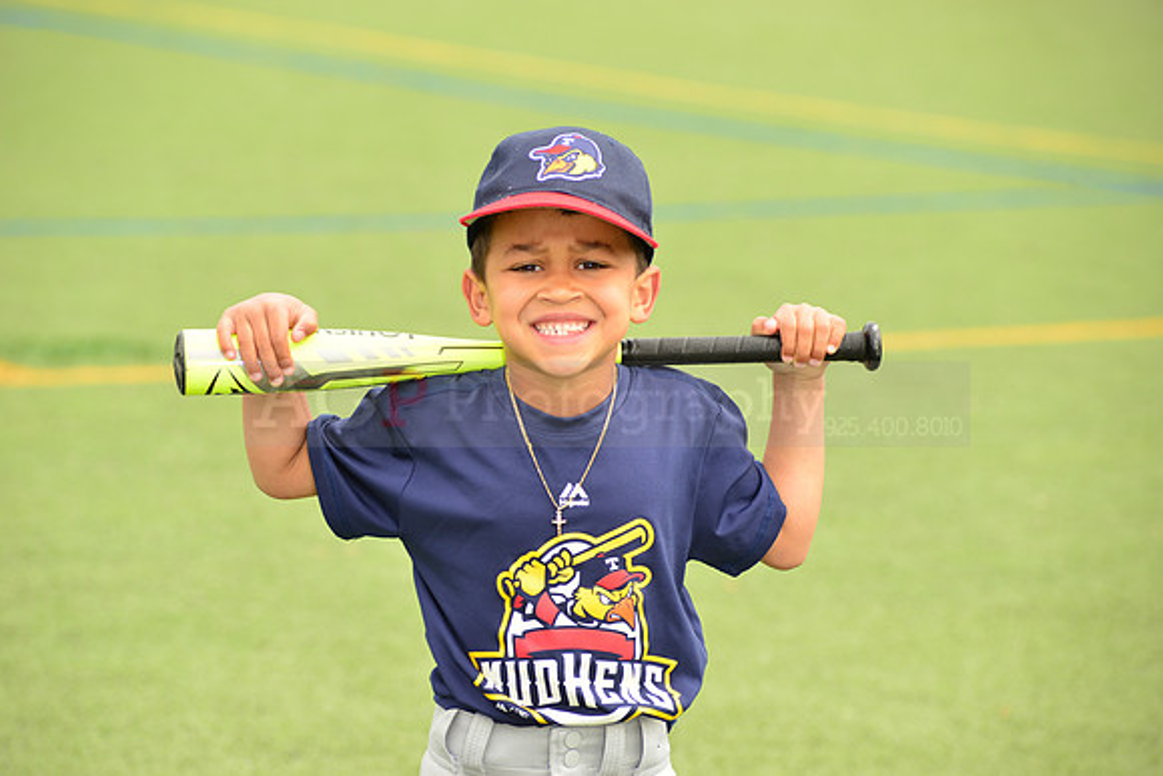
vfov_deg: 6.9
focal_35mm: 200
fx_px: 6462
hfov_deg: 10.3
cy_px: 388
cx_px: 582
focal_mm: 200
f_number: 8
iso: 250
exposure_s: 1/200
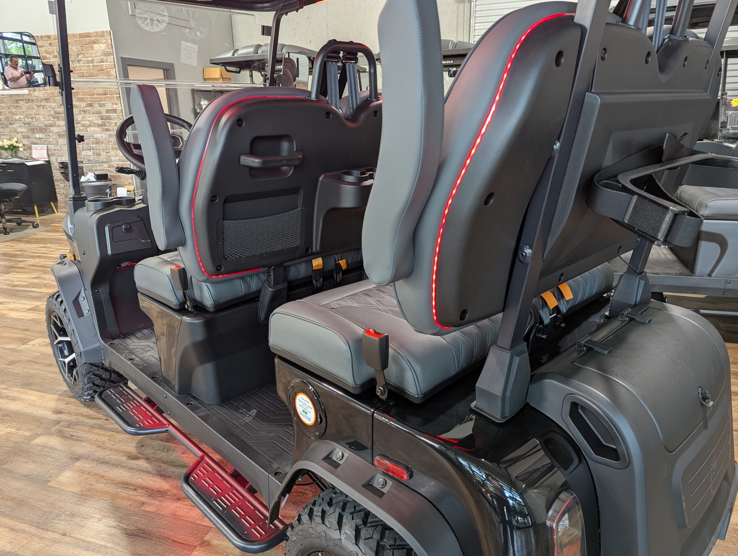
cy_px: 278
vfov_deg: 56.9
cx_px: 369
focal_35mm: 24
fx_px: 512
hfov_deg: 71.5
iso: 256
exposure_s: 1/84.6
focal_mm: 6.81
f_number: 1.85
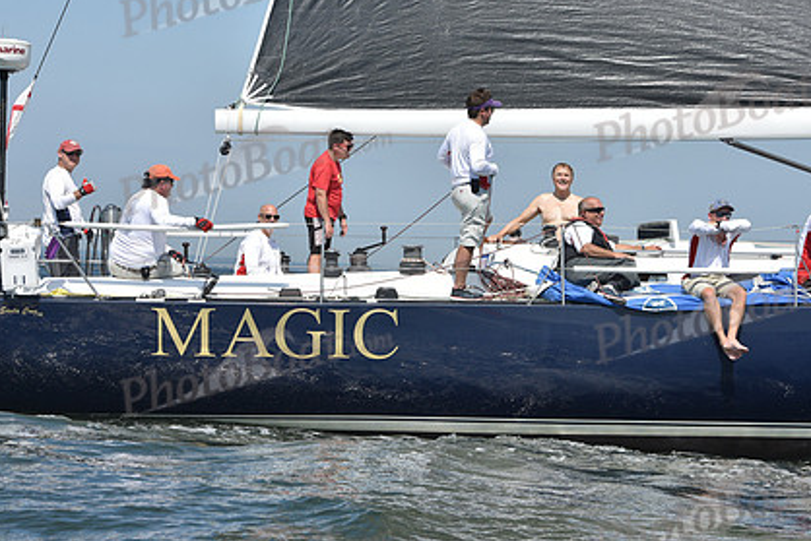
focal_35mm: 136
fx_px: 3065
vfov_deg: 10.1
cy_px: 239
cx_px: 495
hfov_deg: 15.1
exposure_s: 1/1250
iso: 250
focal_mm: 98
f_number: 8
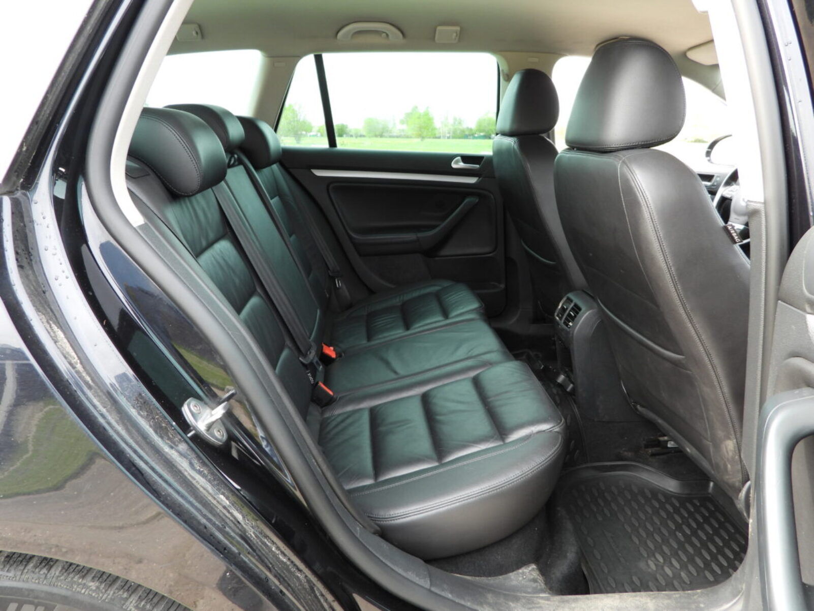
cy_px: 306
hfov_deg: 71.6
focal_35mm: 24
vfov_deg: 56.8
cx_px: 407
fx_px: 564
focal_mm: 4.3
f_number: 2.8
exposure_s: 1/80
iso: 100
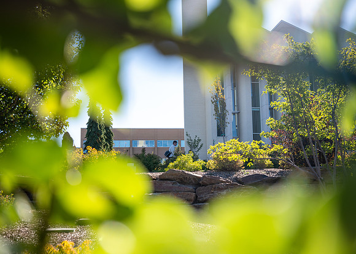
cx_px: 176
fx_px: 409
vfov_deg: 34.4
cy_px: 133
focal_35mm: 41
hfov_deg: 47.0
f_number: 2.8
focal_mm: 37
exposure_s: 1/1600
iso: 200
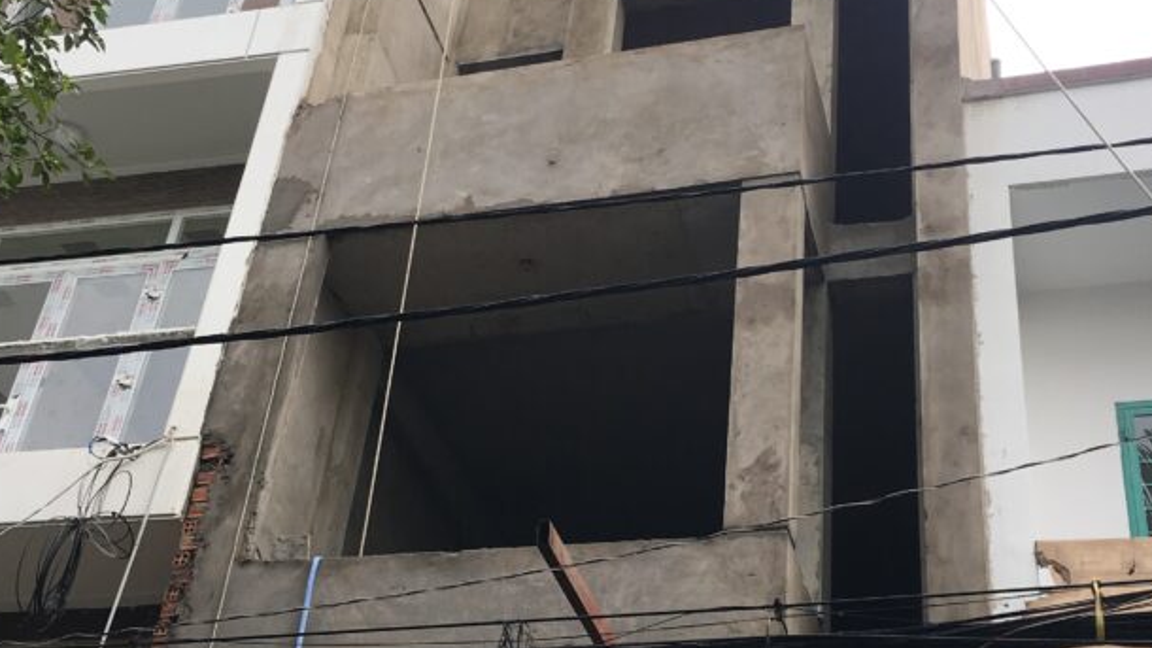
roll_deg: -8.0
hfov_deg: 39.2
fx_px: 1619
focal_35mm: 53
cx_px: 576
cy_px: 365
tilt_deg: +36.5
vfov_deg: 22.6
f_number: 2.2
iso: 25
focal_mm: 4.15
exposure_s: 1/100
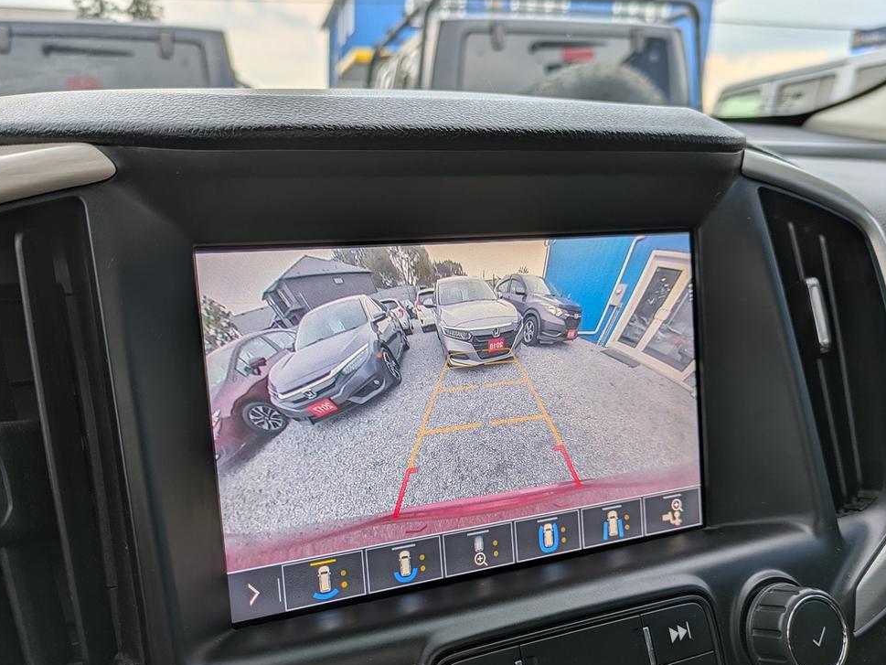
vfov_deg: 42.7
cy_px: 407
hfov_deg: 55.2
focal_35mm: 33
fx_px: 845
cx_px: 395
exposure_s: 1/254
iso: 40
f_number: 1.89
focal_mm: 5.43
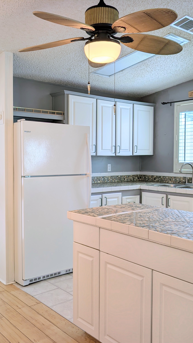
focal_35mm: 35
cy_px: 172
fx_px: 318
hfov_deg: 33.7
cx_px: 111
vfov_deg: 56.6
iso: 24
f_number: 1.68
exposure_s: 1/120
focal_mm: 6.9
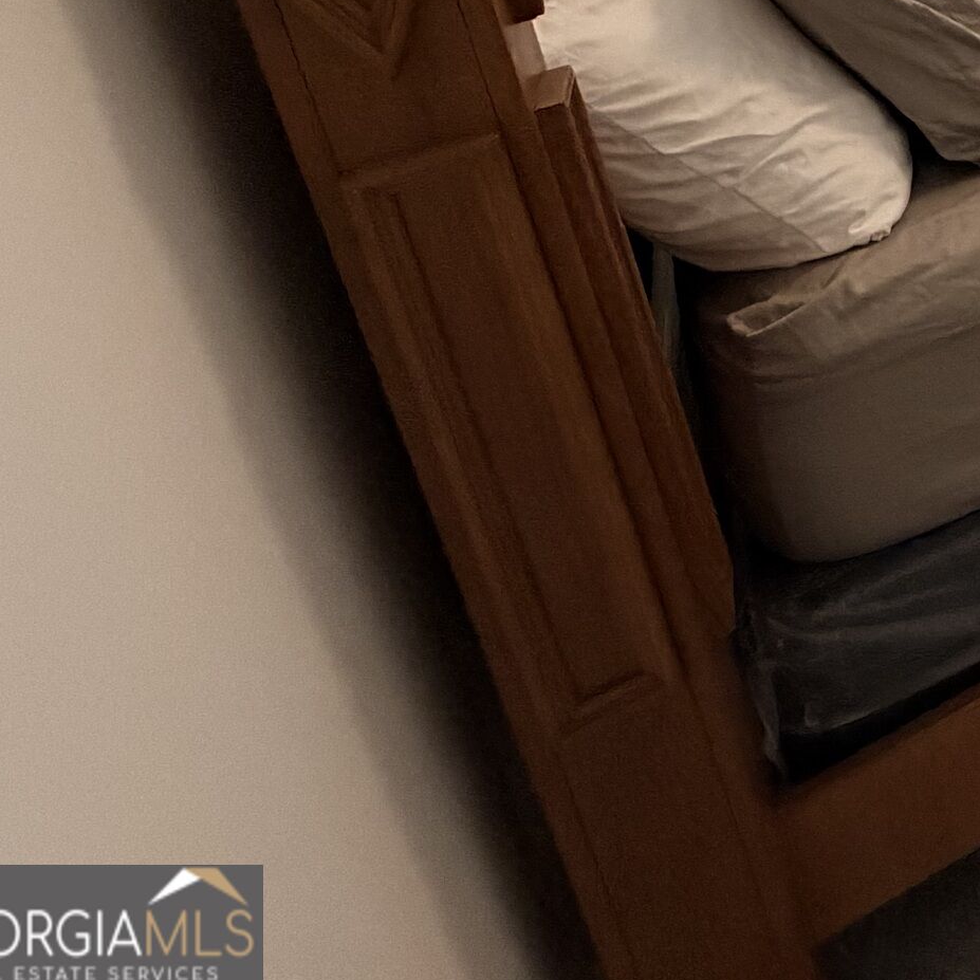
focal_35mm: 41
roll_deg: +9.0
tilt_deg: -14.5
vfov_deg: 32.7
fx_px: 1313
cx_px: 1522
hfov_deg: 26.8
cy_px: -232
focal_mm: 2.22
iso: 250
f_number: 2.2
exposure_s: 1/60
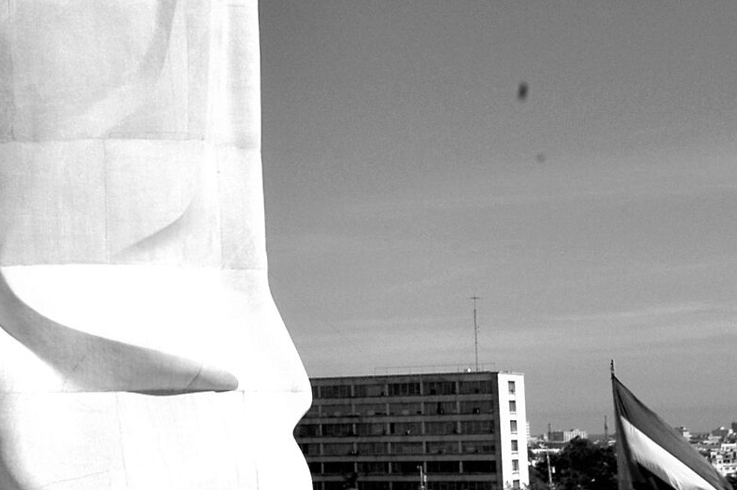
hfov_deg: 23.3
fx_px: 1586
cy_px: 260
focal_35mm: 78
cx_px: -206
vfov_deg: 17.6
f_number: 10
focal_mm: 17
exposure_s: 1/350
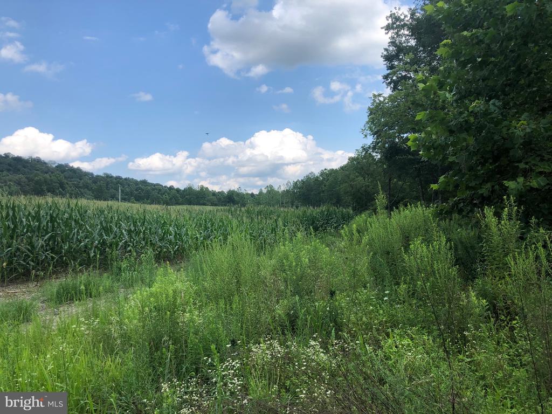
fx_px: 446
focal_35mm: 28
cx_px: 276
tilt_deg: -0.2
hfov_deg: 63.4
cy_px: 207
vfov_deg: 49.7
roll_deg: +1.0
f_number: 1.8
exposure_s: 1/1600
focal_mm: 4
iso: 20
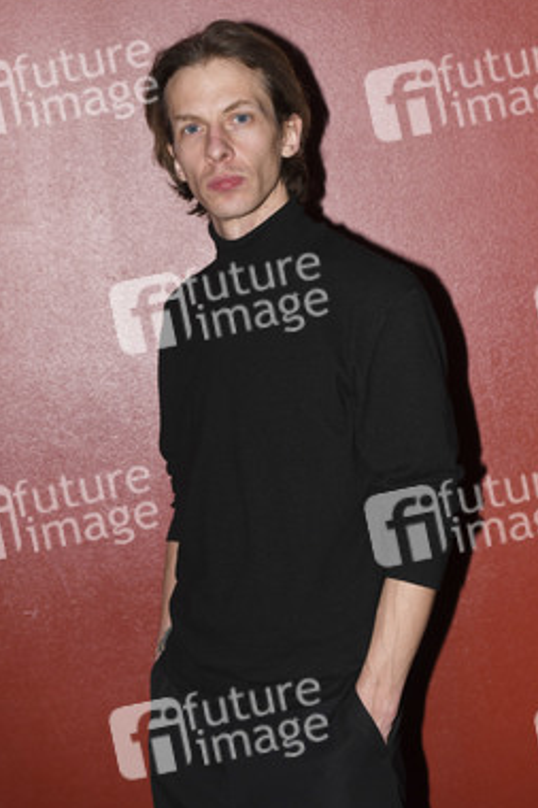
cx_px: 281
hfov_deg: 17.3
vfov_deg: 25.7
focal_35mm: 79
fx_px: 1772
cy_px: 410
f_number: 4
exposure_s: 1/8000
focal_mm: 75
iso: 640
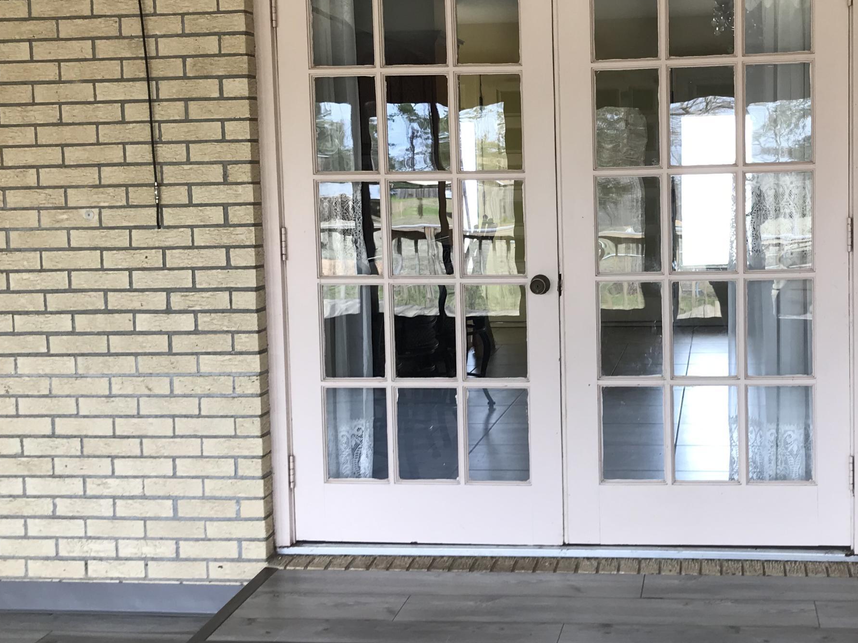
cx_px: 598
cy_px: 271
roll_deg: +1.9
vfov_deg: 30.8
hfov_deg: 39.8
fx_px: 1165
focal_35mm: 47
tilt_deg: -5.4
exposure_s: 1/120
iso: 25
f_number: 1.8
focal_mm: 3.99
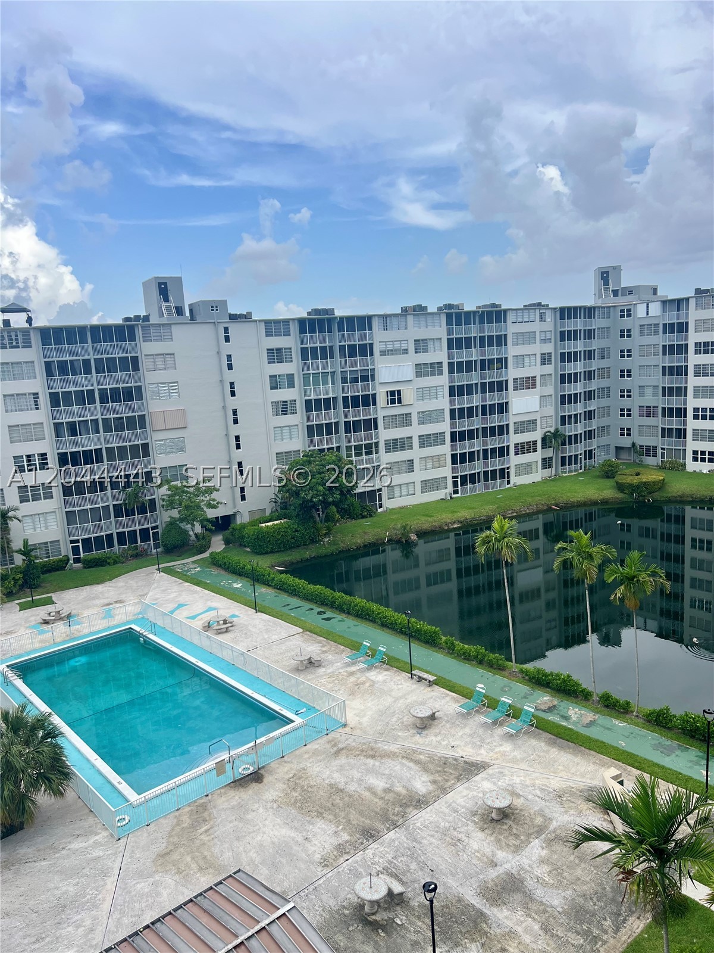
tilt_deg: -9.5
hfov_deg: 53.1
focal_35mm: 26
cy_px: 476
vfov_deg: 67.3
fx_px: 715
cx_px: 357
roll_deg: +3.8
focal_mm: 5.7
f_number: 1.5
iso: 50
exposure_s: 1/1412
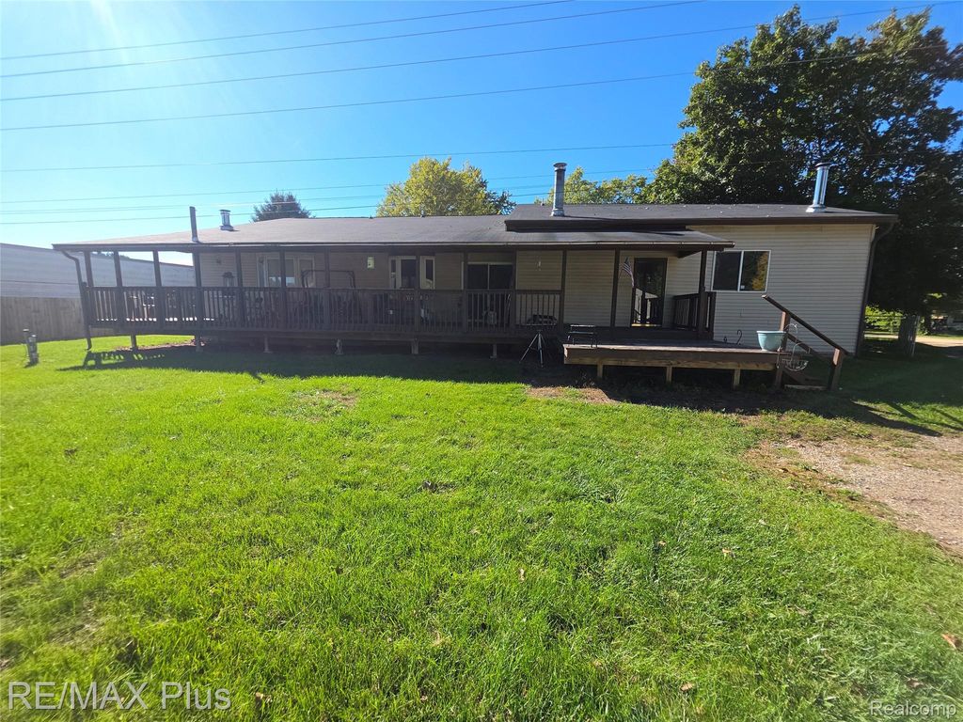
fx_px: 362
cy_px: 361
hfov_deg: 106.2
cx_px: 482
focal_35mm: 13
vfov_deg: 89.9
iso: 16
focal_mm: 2.2
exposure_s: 1/439
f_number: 1.9
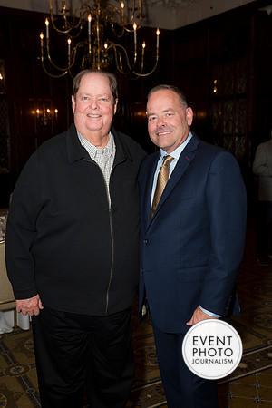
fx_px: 453
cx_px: 136
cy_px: 204
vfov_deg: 48.5
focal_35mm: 40
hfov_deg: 33.4
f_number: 5.6
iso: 800
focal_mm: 40
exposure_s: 1/125
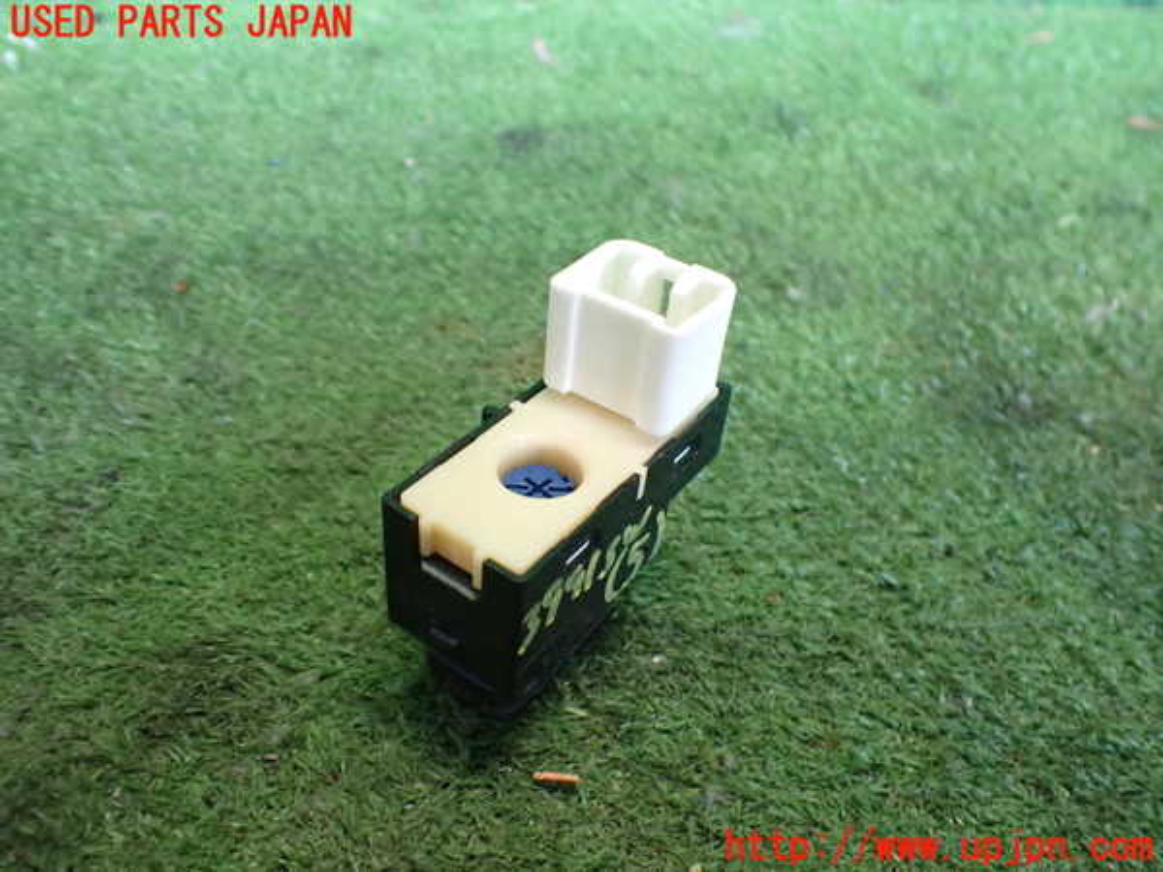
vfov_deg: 46.8
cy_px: 436
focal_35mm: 30
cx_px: 582
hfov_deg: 60.0
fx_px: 1008
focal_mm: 5.4
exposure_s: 1/80
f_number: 2.3
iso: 800
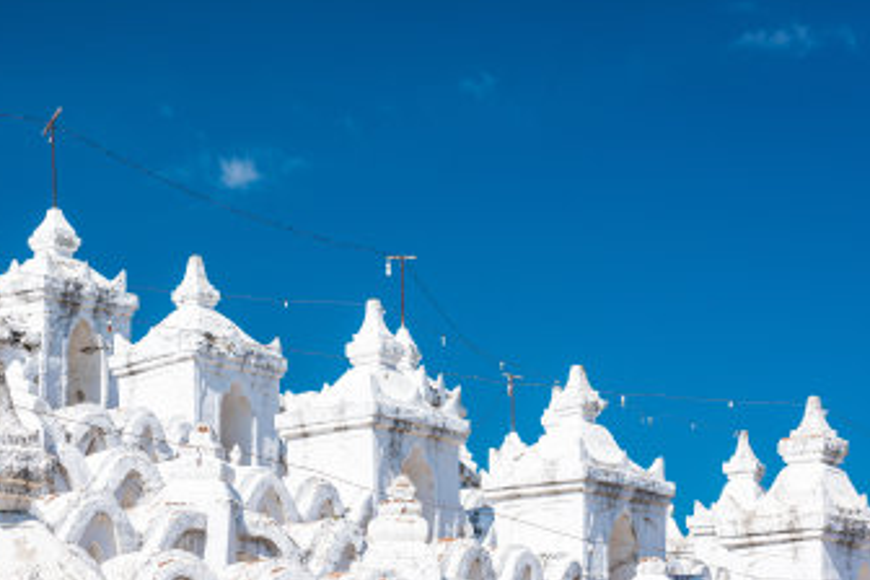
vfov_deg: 12.0
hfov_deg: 18.0
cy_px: 510
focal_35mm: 113
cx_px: 236
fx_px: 2731
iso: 100
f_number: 8
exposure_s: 1/125
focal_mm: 62
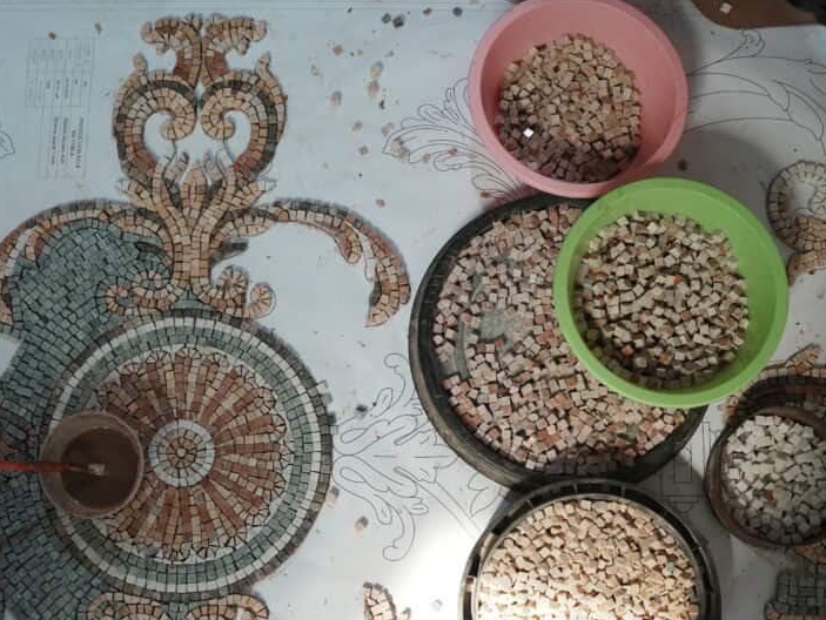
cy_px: 375
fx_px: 1170
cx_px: 419
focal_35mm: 49
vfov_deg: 29.6
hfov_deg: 38.9
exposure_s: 1/100
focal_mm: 35
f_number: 4
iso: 200
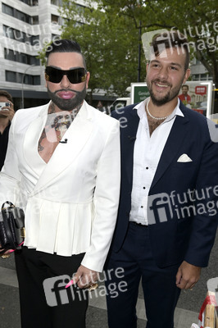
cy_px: 164
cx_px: 109
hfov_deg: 37.8
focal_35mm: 35
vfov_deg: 54.5
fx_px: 318
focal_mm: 35
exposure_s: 1/200
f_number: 5.6
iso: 800
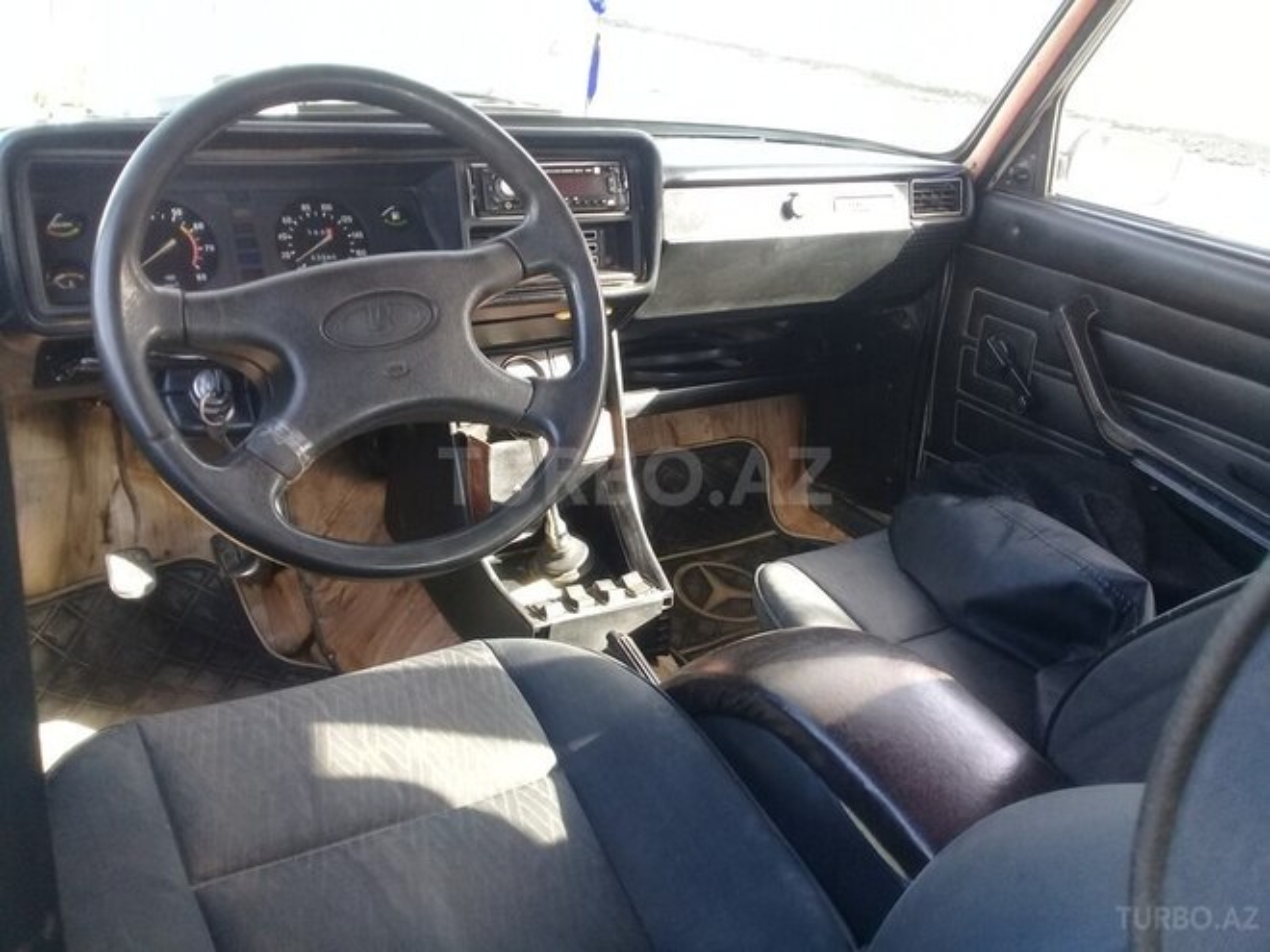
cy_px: 476
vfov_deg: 45.4
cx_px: 635
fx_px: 1137
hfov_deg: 58.4
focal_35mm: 31
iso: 64
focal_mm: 3.3
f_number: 2.2
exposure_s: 1/50
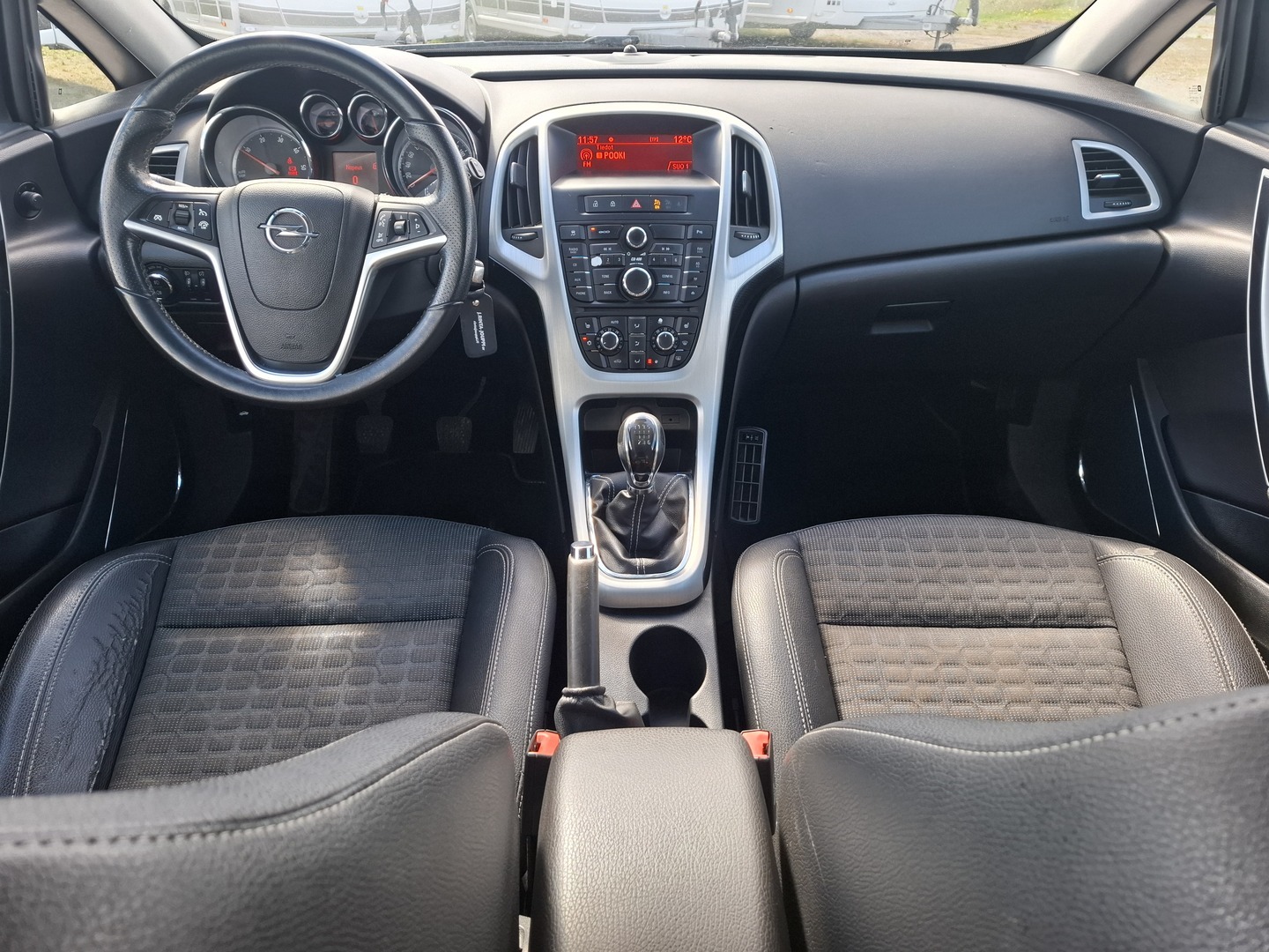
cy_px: 476
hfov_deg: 73.9
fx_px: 843
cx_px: 634
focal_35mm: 23
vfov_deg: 58.9
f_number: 1.8
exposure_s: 1/100
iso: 50
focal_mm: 5.54
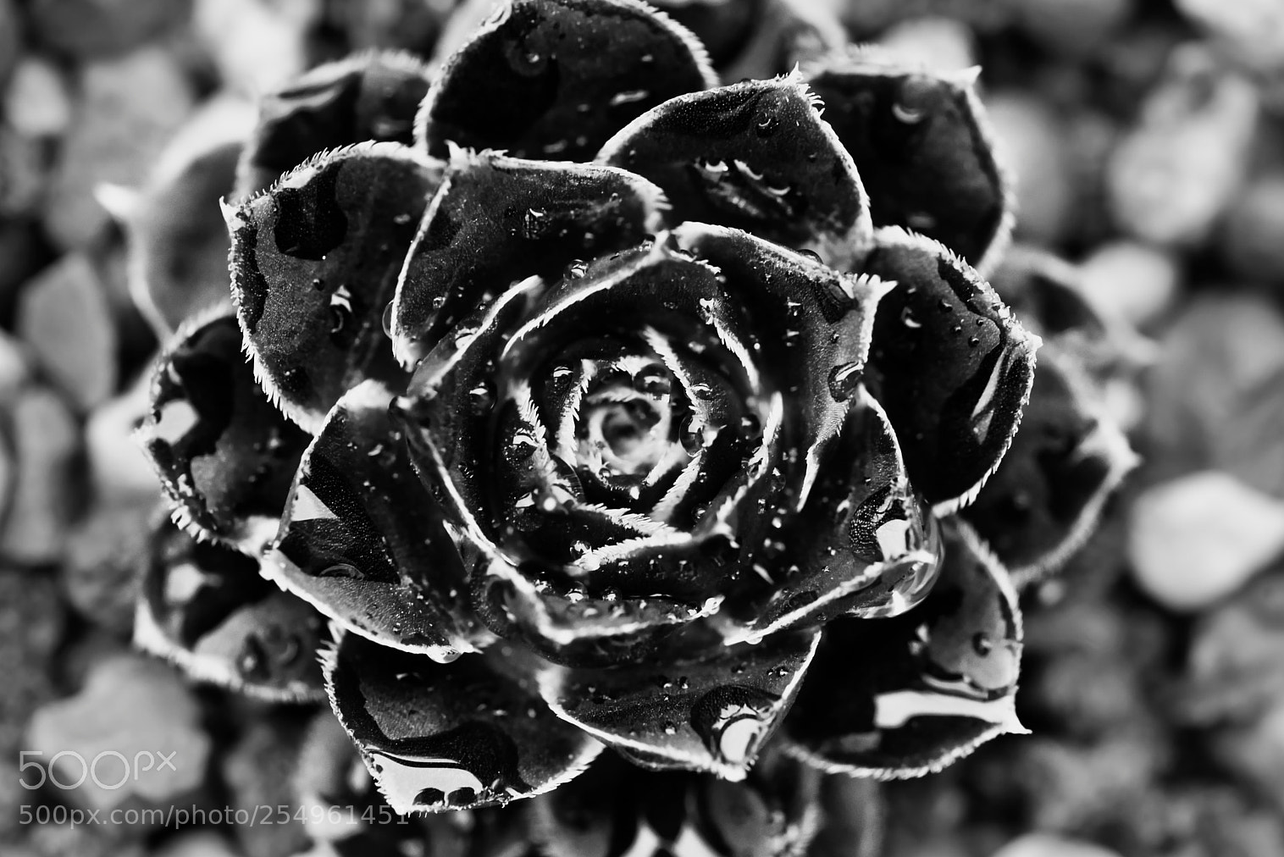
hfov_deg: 21.5
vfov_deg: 14.4
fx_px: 3389
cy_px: 429
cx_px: 644
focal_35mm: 95
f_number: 5.6
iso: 2000
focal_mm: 90
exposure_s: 1/80
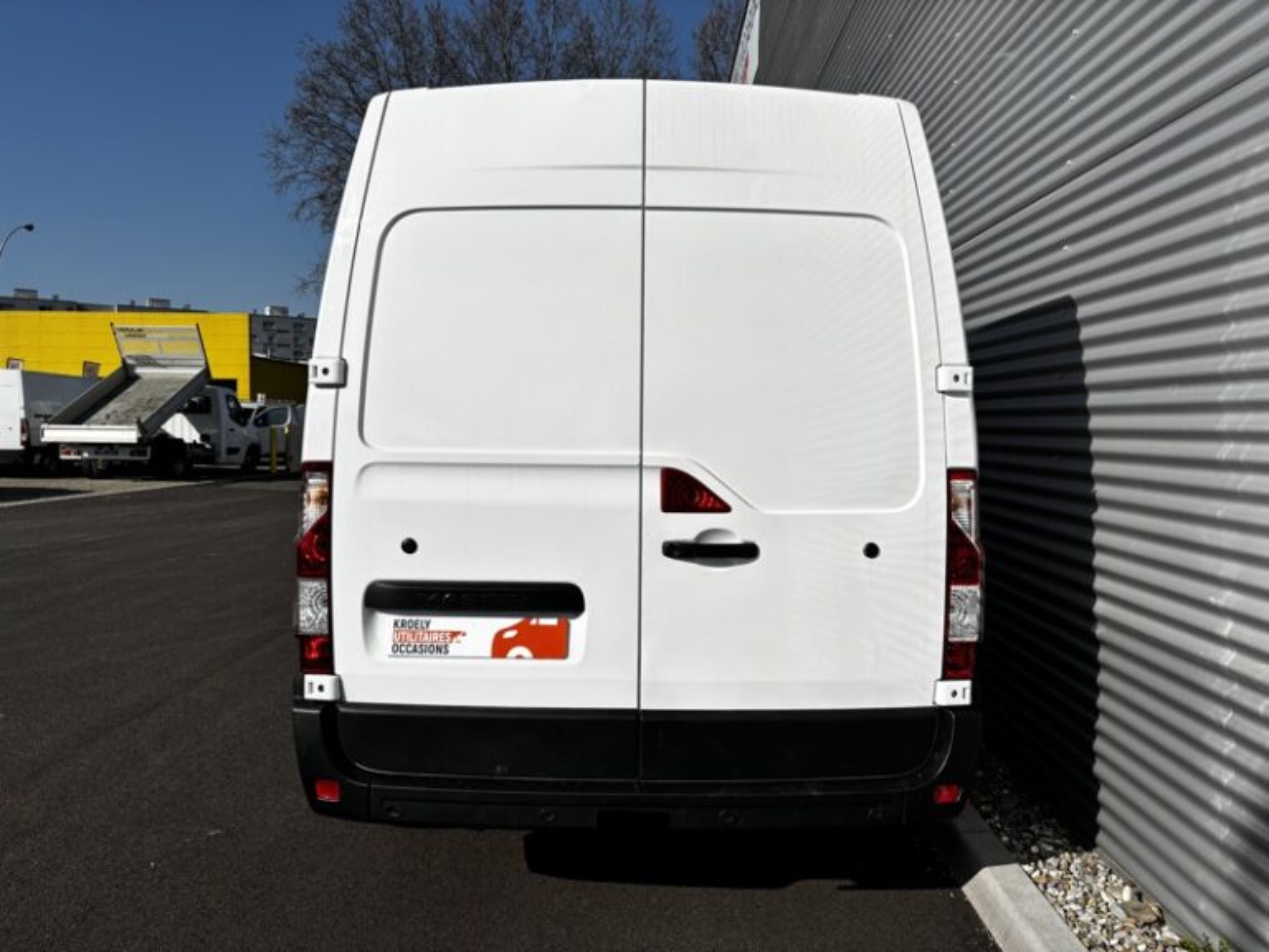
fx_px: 953
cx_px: 634
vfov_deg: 53.1
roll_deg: -0.8
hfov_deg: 67.3
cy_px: 476
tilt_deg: -3.6
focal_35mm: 26
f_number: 1.6
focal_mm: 5.96
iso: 50
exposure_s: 1/9901
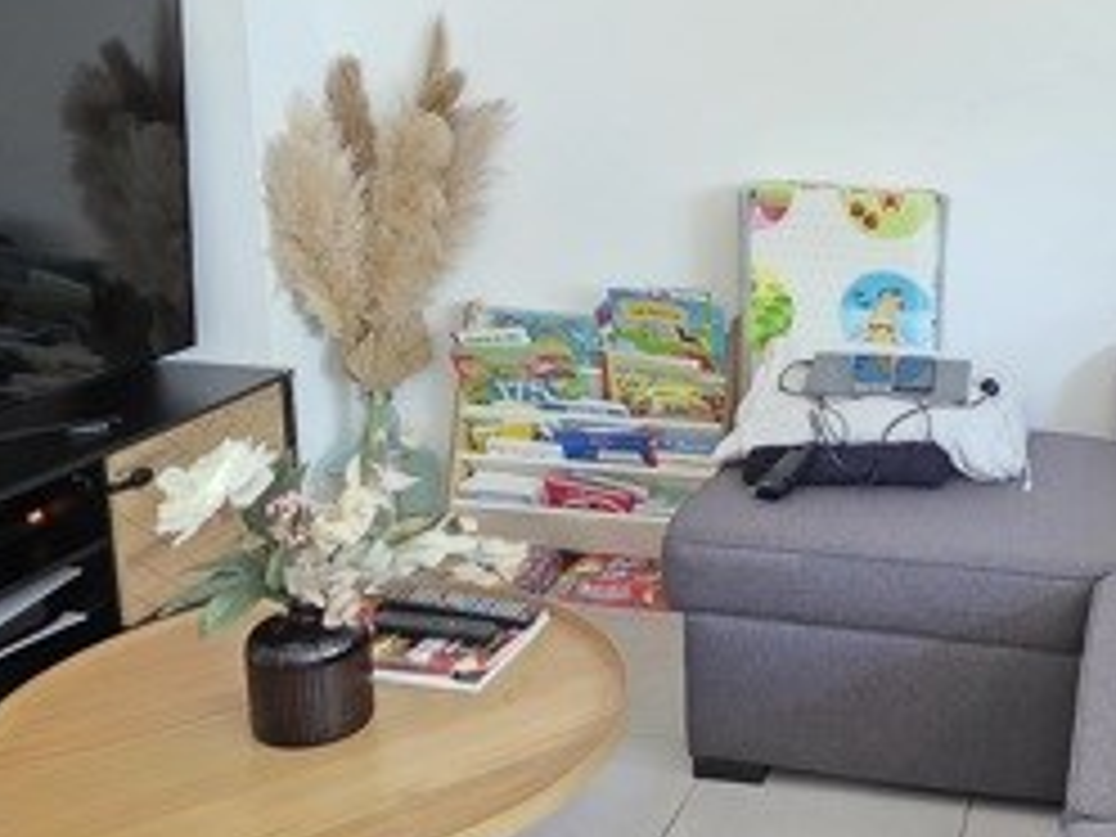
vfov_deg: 34.1
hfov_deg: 42.5
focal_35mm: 42
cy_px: 292
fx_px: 1354
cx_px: 918
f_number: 1.9
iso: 800
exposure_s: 1/60
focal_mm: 2.2
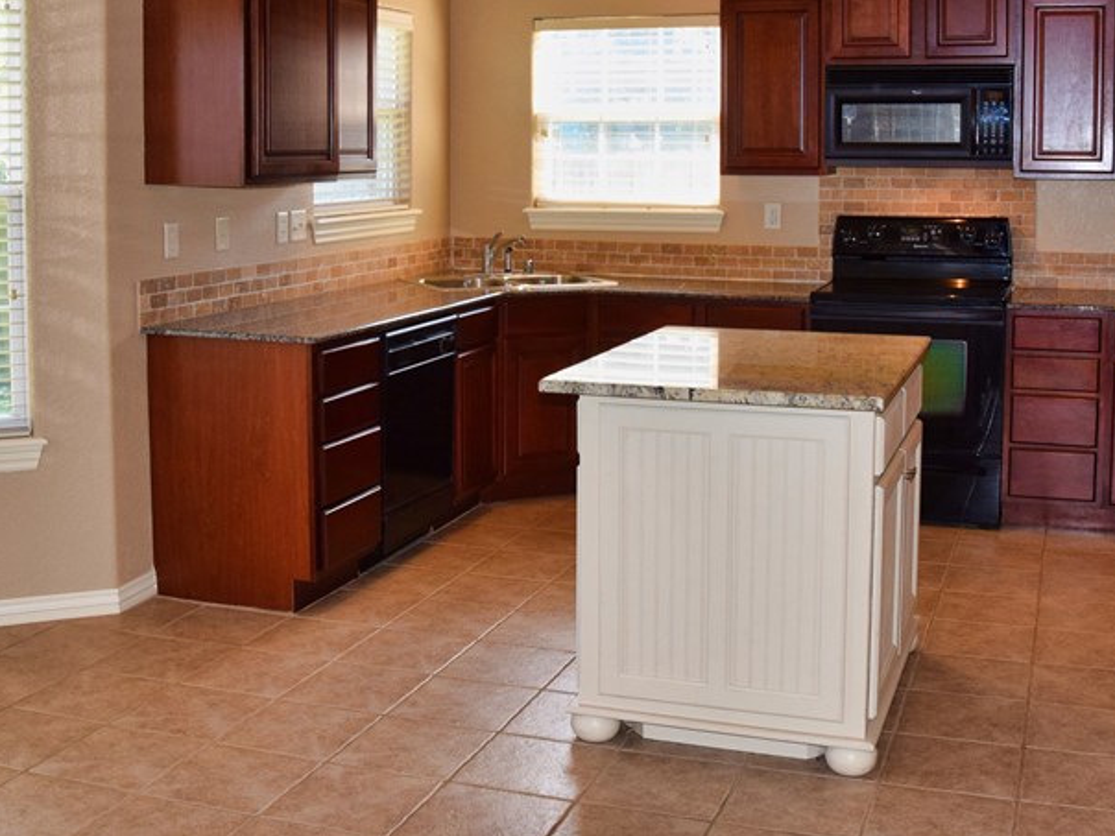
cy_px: 223
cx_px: 580
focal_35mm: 83
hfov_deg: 23.6
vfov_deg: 17.7
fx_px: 2673
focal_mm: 32
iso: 720
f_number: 5.6
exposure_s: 1/125
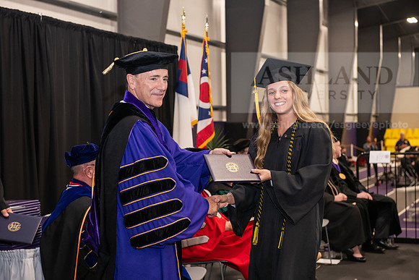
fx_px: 815
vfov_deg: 19.5
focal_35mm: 70
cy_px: 140
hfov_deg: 28.8
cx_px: 210
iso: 2500
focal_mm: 70
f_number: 5
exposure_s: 1/125
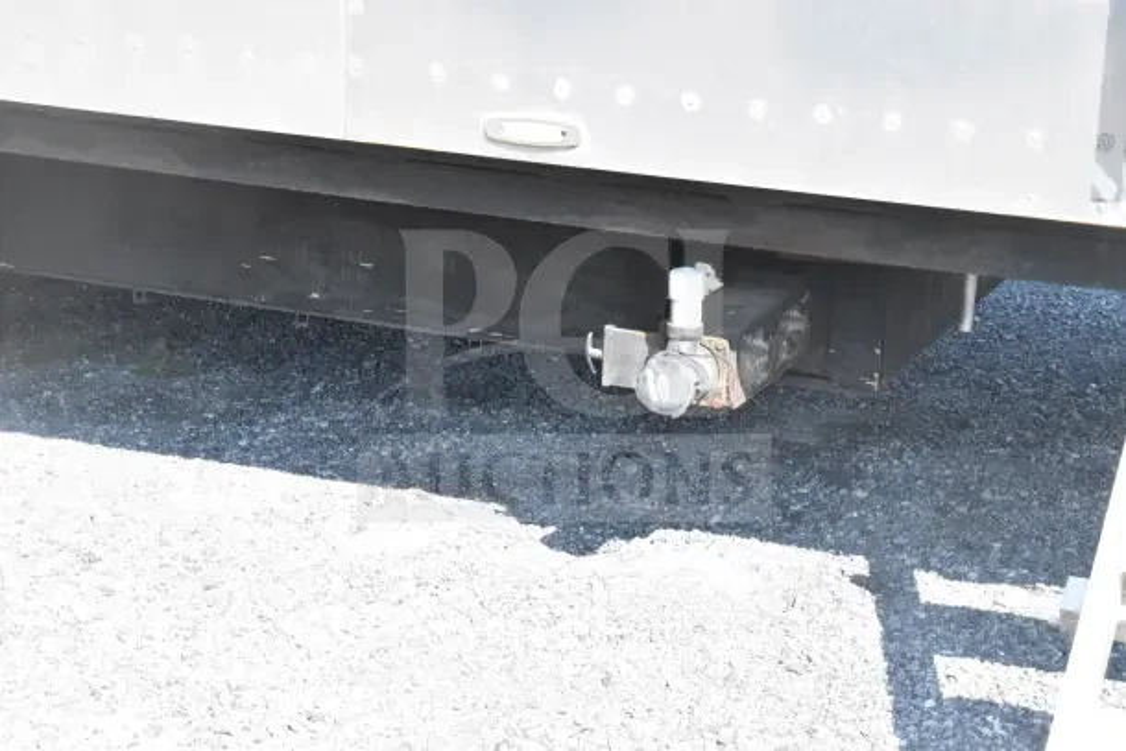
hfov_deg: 24.6
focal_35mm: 82
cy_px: 376
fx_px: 2581
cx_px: 563
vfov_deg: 16.6
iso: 6400
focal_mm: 55
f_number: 14
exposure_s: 1/800
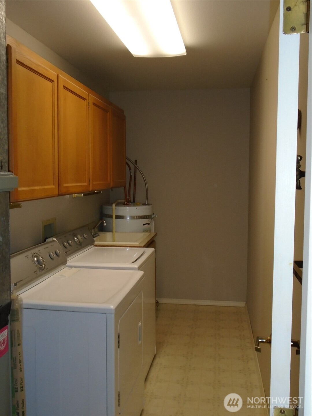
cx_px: 156
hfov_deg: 39.7
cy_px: 208
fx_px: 433
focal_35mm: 36
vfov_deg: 51.4
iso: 200
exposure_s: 1/40
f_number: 3.8
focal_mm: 6.4
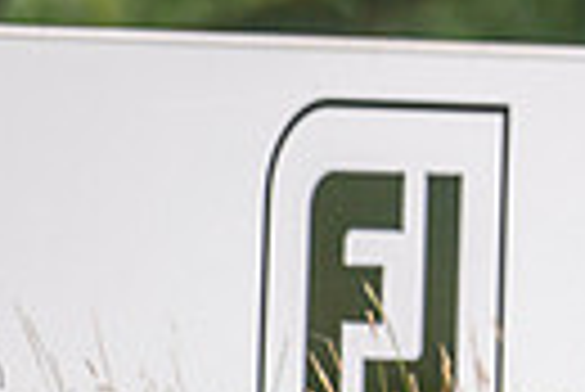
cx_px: 1296
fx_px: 21832
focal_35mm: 1342
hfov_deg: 1.5
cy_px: -264
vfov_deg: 1.0
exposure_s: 1/640
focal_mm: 300
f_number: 4
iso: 400
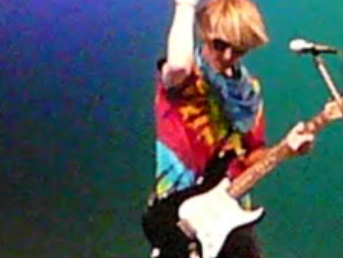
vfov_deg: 3.2
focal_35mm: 464
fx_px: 4600
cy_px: 160
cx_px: -212
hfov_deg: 4.2
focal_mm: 16.8
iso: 3200
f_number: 5.6
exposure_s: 1/60
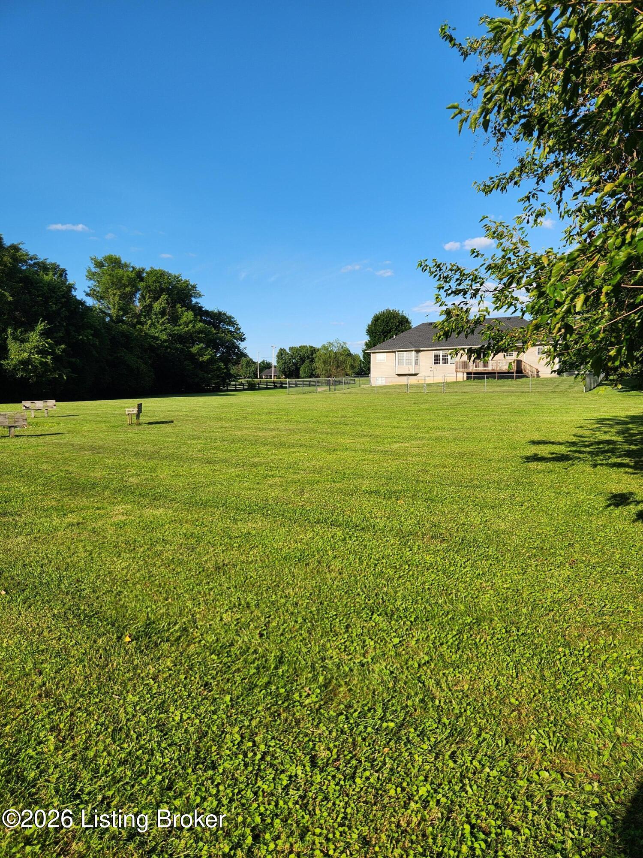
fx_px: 570
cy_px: 429
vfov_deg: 73.9
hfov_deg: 58.9
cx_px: 322
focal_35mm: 23
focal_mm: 5.4
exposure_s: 1/1311
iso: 20
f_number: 1.8
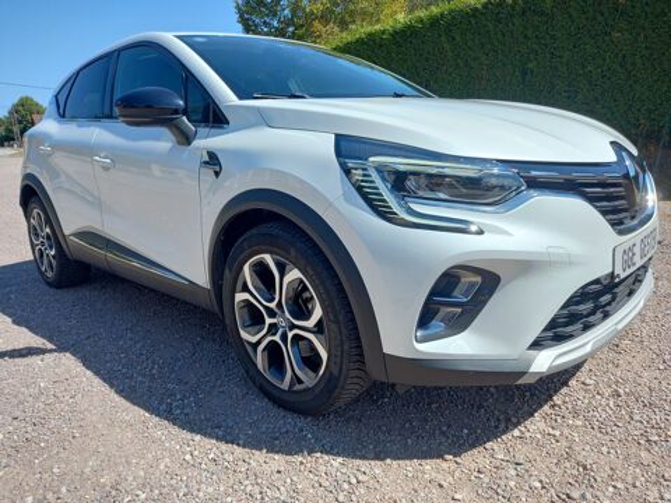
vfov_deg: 54.9
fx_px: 485
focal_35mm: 25
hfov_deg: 69.4
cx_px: 336
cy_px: 252
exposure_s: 1/413
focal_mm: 4.6
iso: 25
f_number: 2
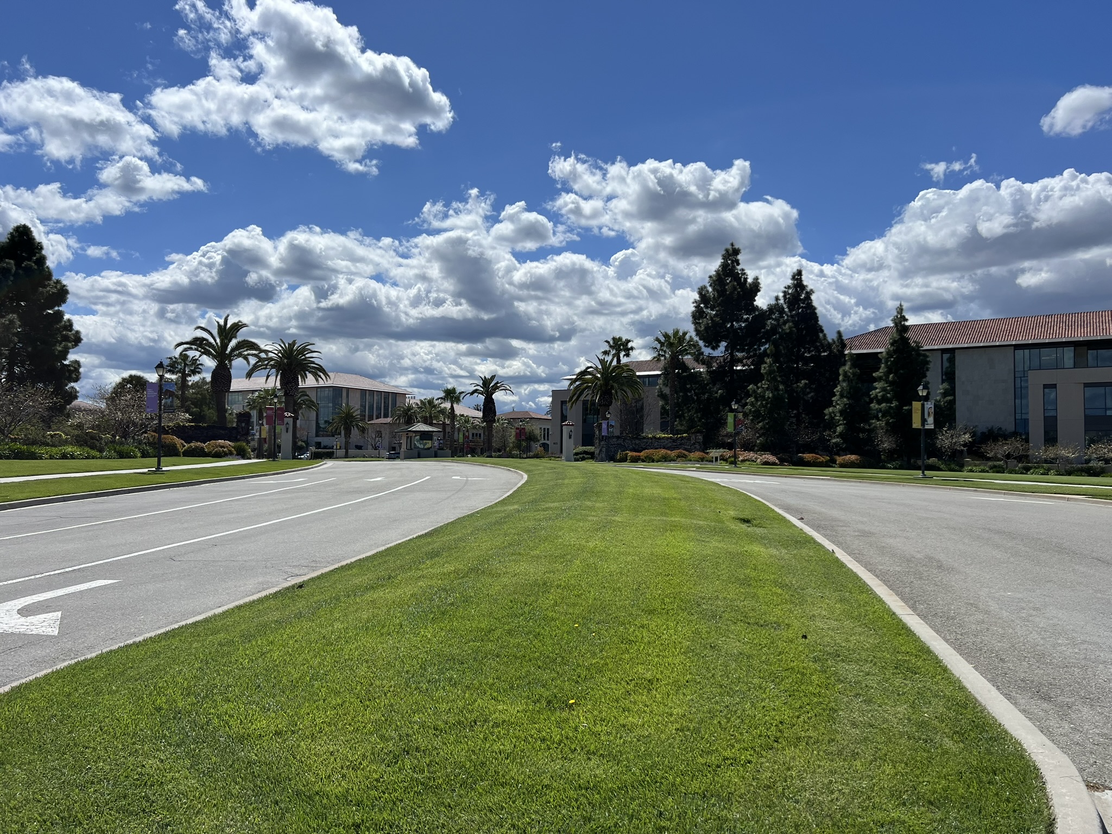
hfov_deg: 67.3
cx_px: 556
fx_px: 835
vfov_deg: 53.1
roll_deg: -0.5
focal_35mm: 26
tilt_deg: +2.4
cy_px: 417
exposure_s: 1/9434
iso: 50
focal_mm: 5.7
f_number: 1.5
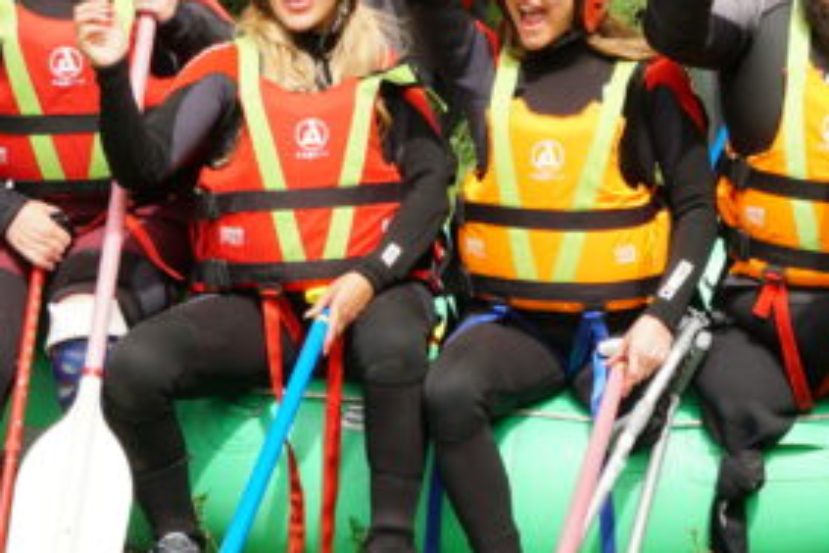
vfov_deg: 7.8
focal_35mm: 174
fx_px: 4007
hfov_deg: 11.5
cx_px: 1058
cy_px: -81
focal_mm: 32
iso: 125
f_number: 5.6
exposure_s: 1/500
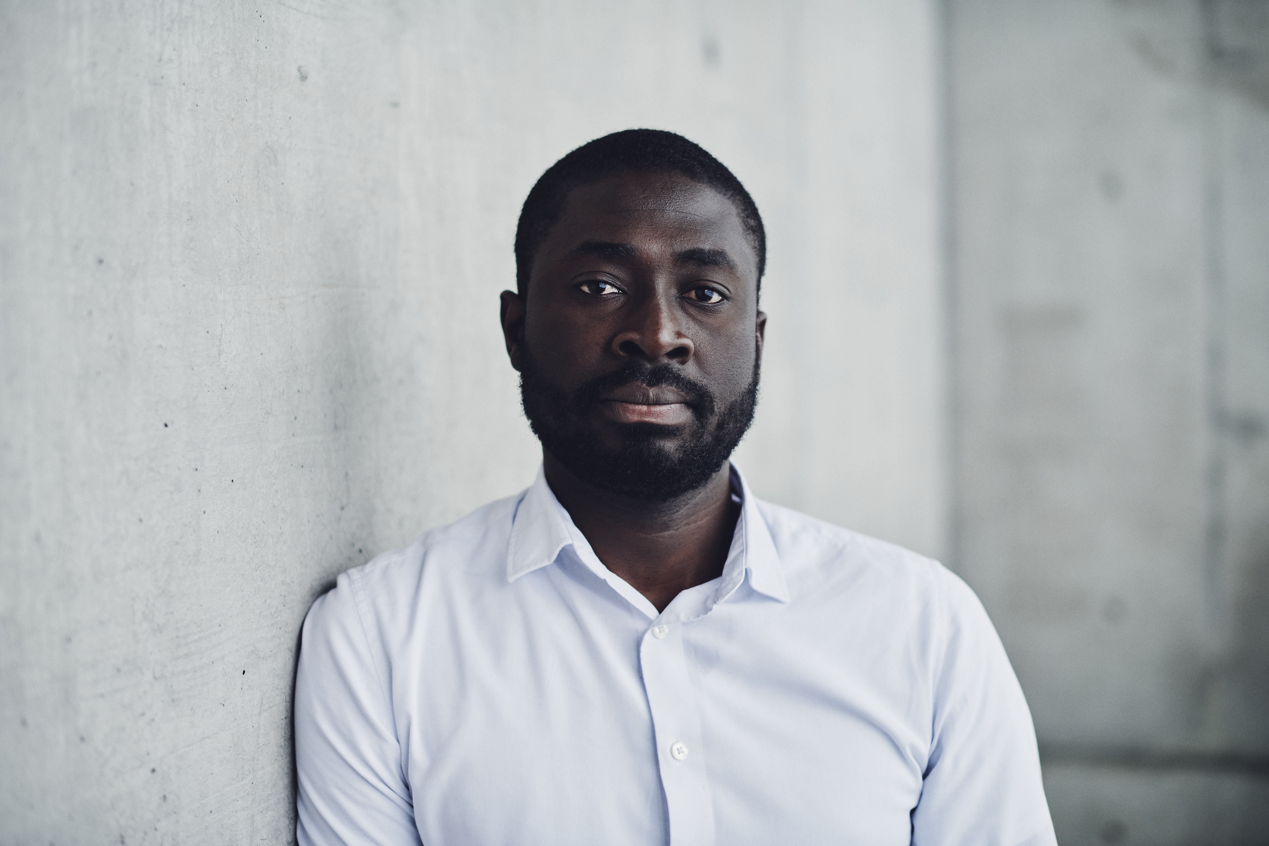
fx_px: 1762
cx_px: 634
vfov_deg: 27.0
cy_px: 423
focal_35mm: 50
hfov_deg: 39.6
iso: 250
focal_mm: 50
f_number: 2.2
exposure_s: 1/320
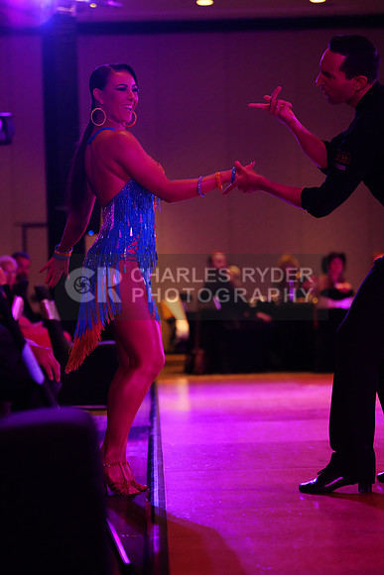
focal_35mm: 91
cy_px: 288
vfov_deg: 22.4
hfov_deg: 15.0
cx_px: 192
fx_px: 1455
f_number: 2.8
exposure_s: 1/400
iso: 6400
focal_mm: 91
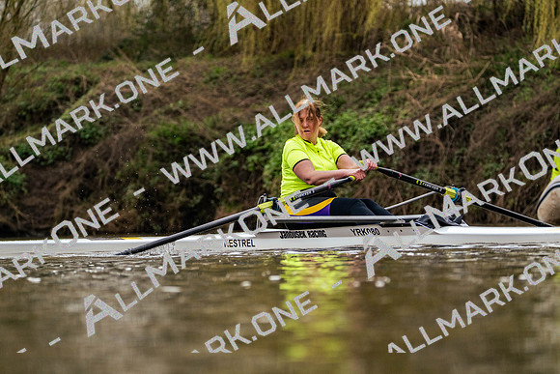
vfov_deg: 5.4
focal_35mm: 257
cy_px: 187
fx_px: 3999
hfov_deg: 8.0
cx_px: 280
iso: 2000
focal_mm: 257
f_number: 6.3
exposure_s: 1/2000
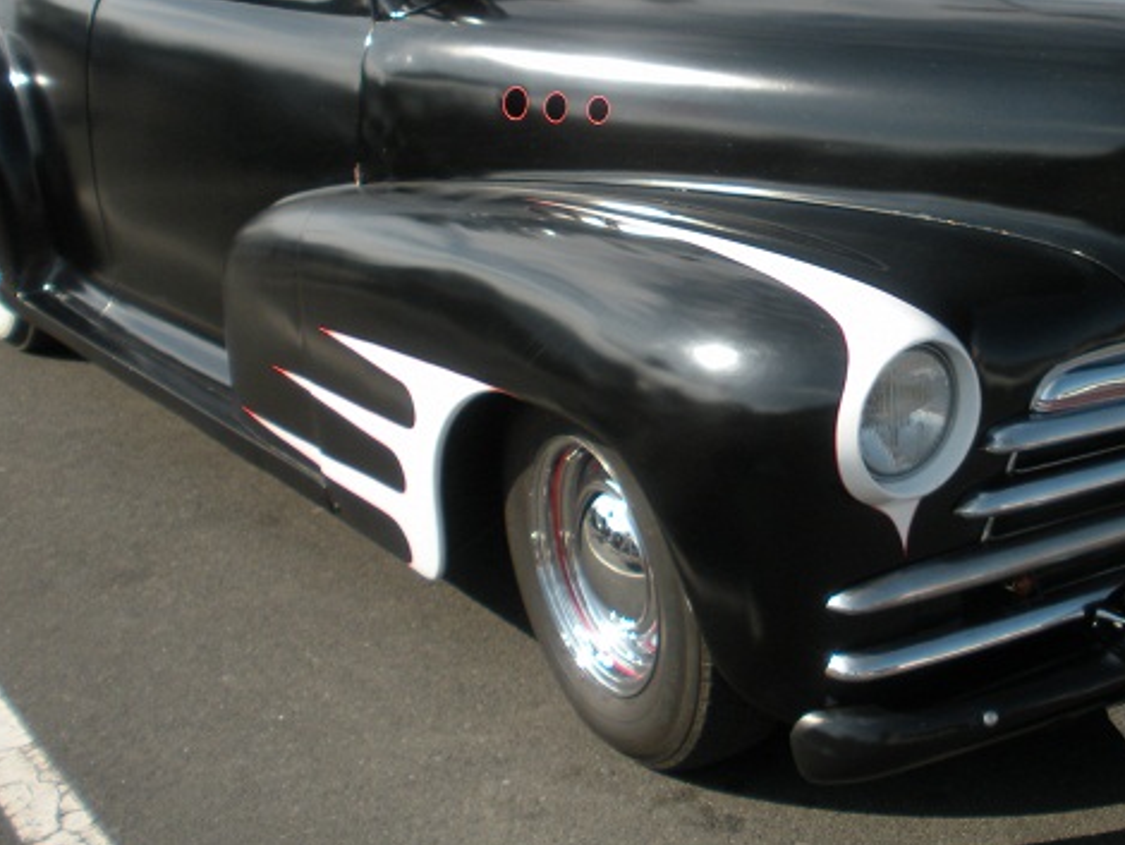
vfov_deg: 23.8
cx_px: 780
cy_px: 195
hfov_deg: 31.3
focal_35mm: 61
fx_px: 1983
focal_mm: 6.3
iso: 64
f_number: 3.5
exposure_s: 1/498
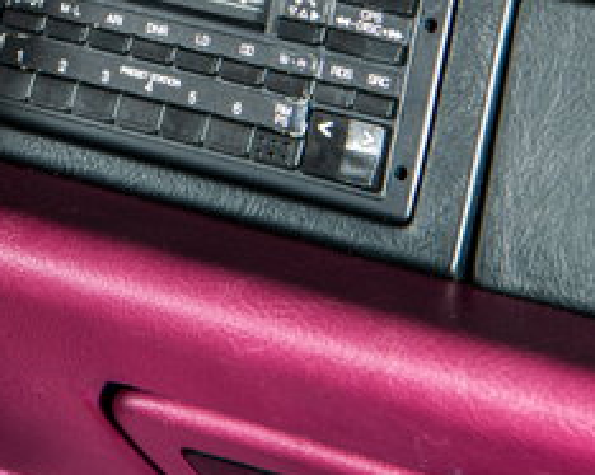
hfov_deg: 8.9
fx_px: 3802
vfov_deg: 7.1
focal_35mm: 216
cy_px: -130
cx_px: -102
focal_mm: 70
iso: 200
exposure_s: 1/100
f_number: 10
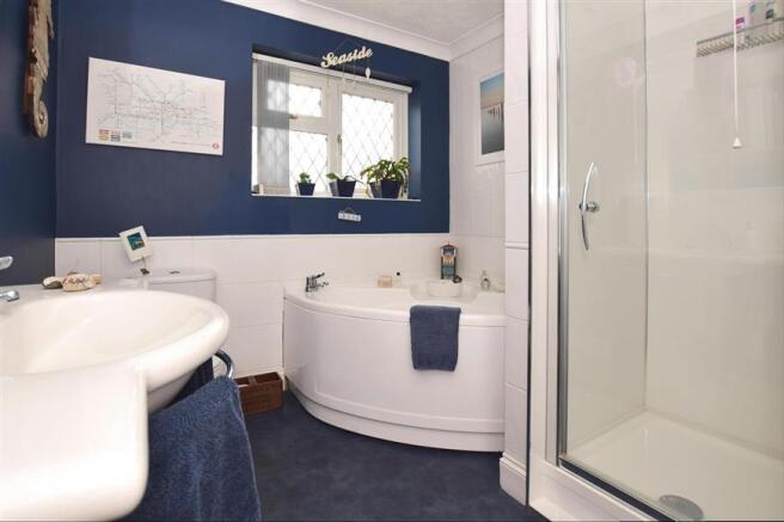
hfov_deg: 100.4
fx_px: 327
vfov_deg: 77.3
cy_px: 261
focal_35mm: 15
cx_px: 392
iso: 200
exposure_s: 1/200
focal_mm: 10
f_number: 5
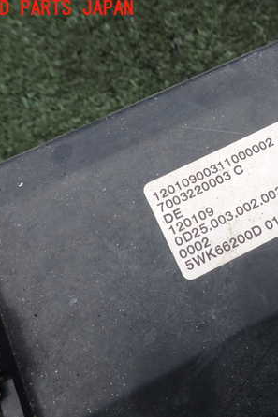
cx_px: 244
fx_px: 406
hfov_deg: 35.8
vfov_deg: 54.5
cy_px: 208
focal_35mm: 35
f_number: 2.8
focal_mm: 4.5
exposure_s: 1/400
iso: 100
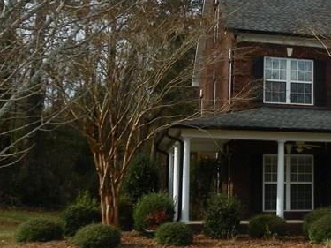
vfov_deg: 20.7
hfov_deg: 24.2
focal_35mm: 71
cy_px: 125
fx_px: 679
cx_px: 425
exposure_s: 1/320
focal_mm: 4.6
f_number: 5
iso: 64
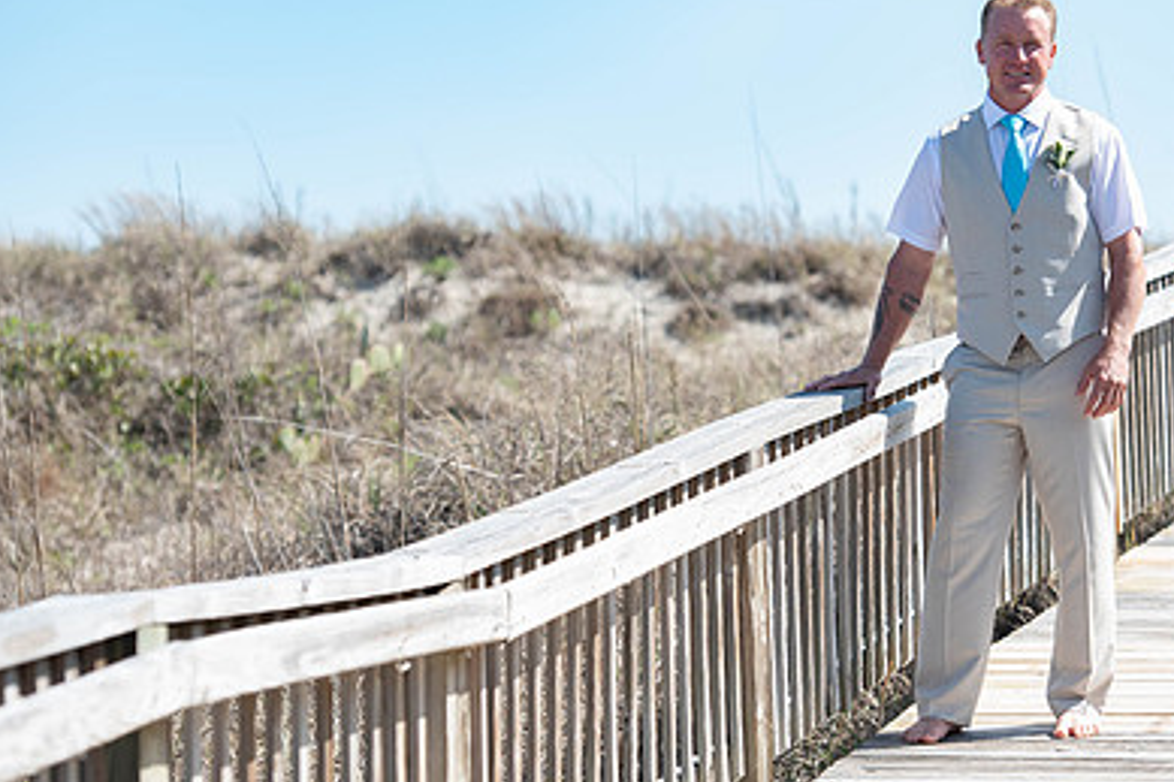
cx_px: 757
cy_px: 334
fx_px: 6258
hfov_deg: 10.7
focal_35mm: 192
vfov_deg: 7.1
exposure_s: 1/2000
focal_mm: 120
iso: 400
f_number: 4
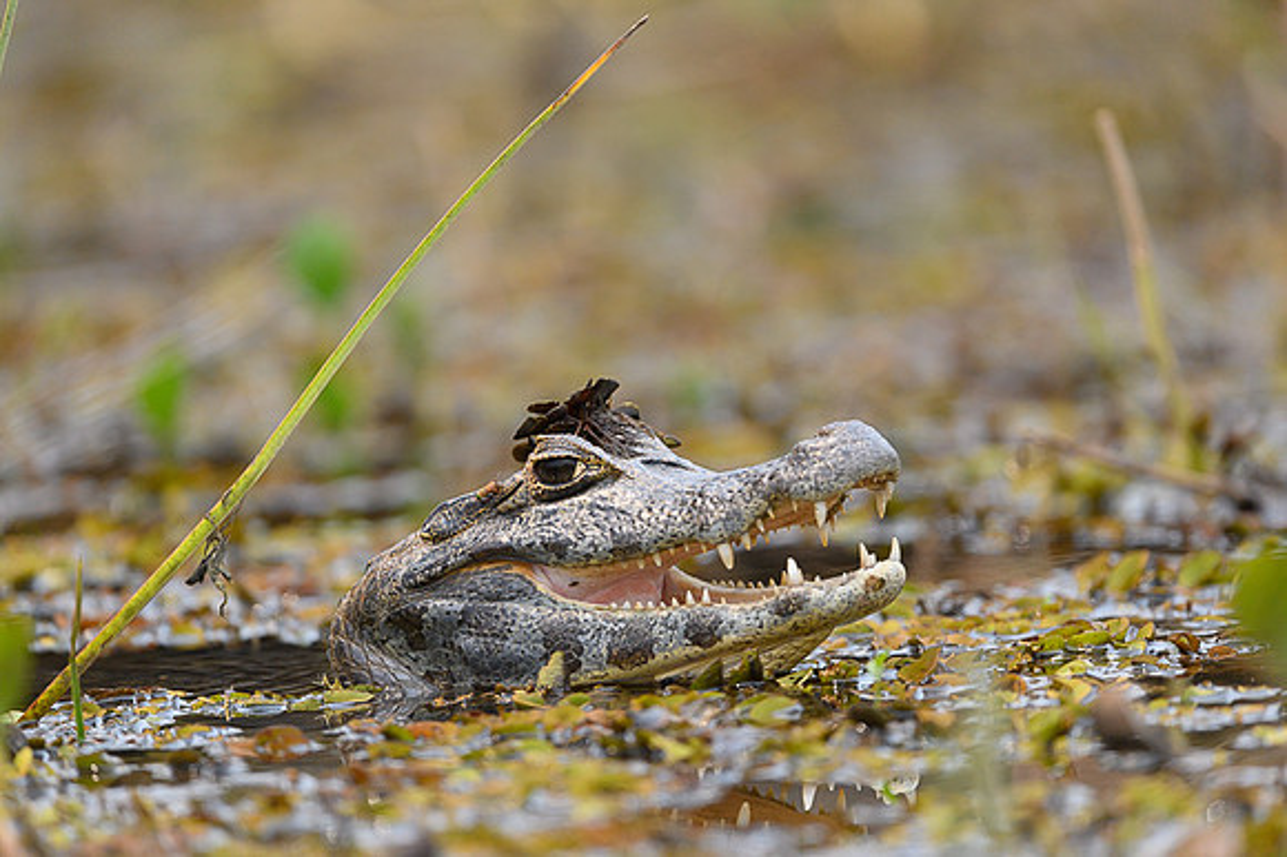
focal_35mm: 500
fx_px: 17864
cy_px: 428
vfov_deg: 2.7
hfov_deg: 4.1
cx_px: 644
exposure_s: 1/2000
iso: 800
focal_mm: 500
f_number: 4
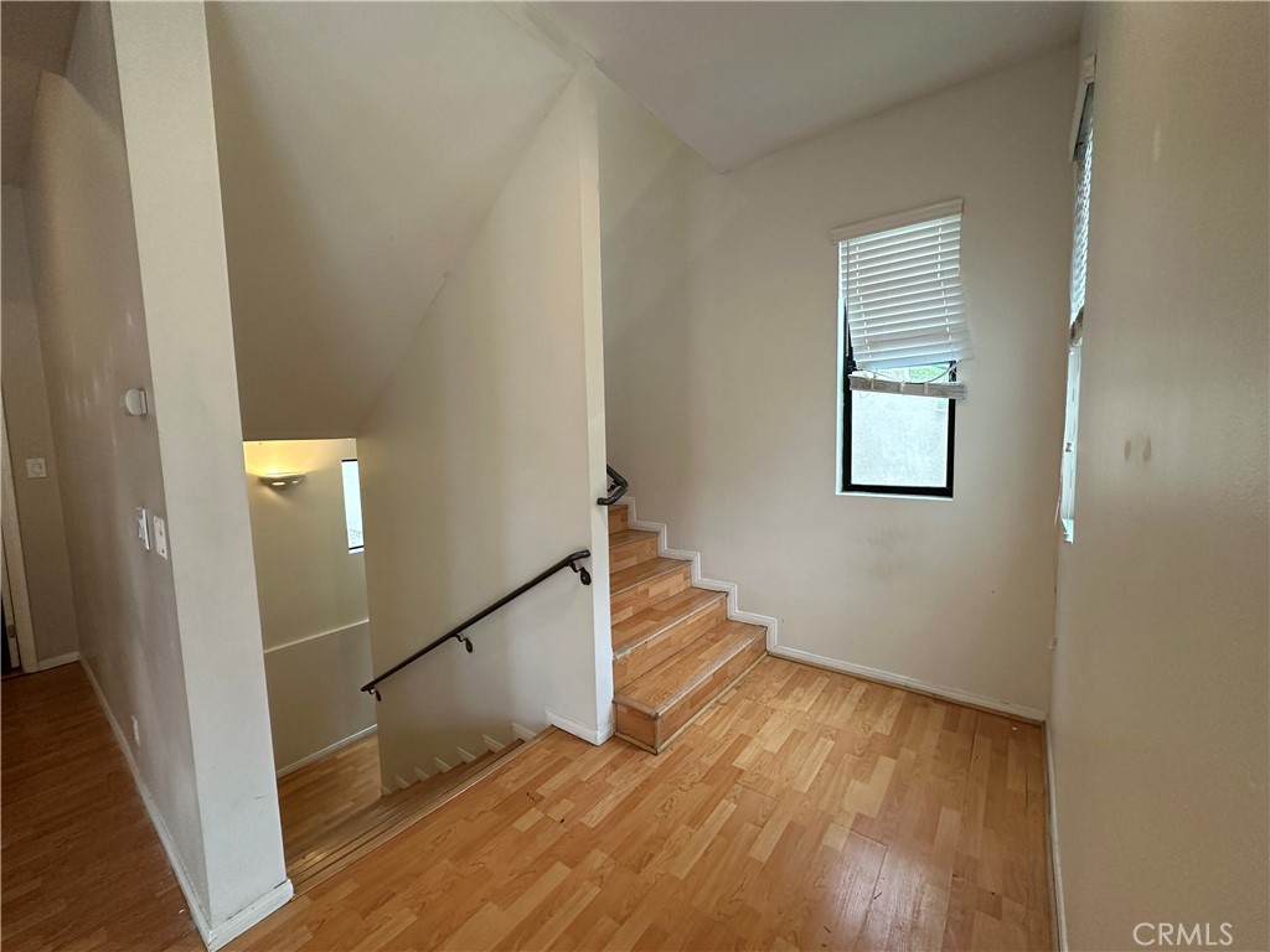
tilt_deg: -5.3
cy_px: 476
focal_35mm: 14
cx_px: 635
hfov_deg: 102.1
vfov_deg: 85.7
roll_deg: +1.6
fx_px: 514
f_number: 2.2
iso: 250
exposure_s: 1/120
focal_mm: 2.22
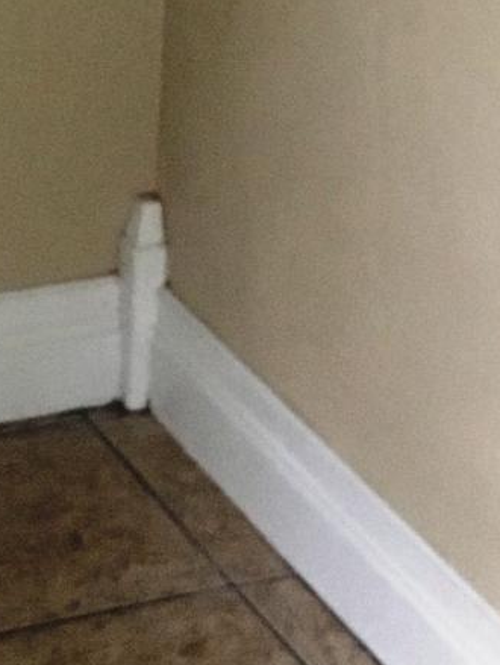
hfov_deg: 10.8
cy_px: -317
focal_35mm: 132
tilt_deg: -14.0
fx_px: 2538
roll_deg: -0.1
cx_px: -291
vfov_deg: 14.0
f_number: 2.2
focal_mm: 4.15
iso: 400
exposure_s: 1/15
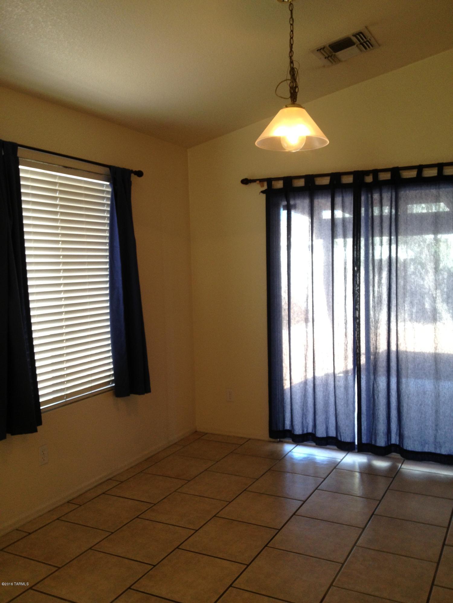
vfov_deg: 52.6
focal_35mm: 35
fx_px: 611
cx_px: 226
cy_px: 302
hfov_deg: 40.7
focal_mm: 4.28
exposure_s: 1/60
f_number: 2.4
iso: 64
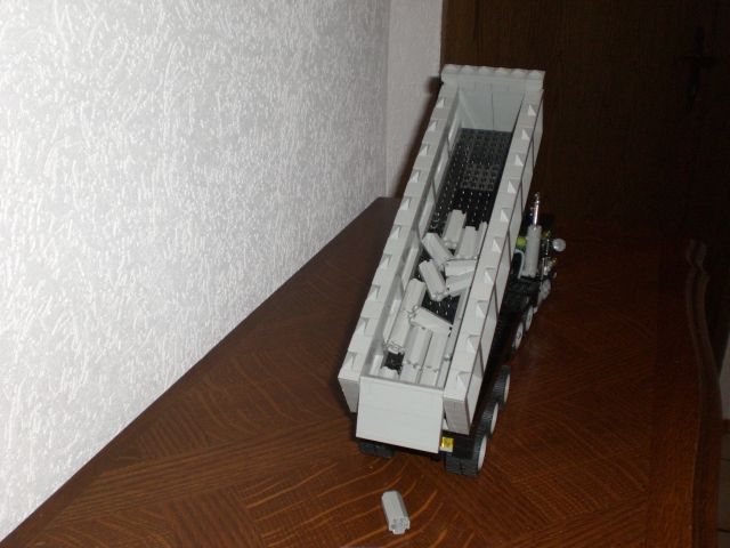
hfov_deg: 49.0
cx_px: 365
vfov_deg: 37.7
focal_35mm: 38
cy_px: 274
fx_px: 801
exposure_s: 1/60
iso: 200
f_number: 3.1
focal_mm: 6.3
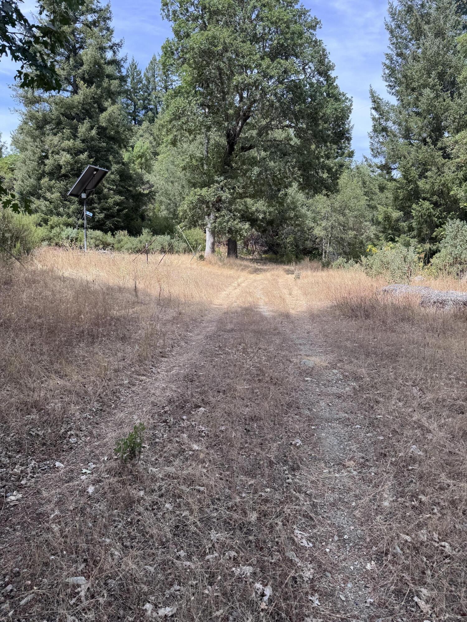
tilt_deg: -3.7
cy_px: 311
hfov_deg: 56.8
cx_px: 234
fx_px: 432
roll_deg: +1.5
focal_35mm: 24
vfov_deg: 71.6
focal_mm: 6.76
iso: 80
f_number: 1.78
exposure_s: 1/1366
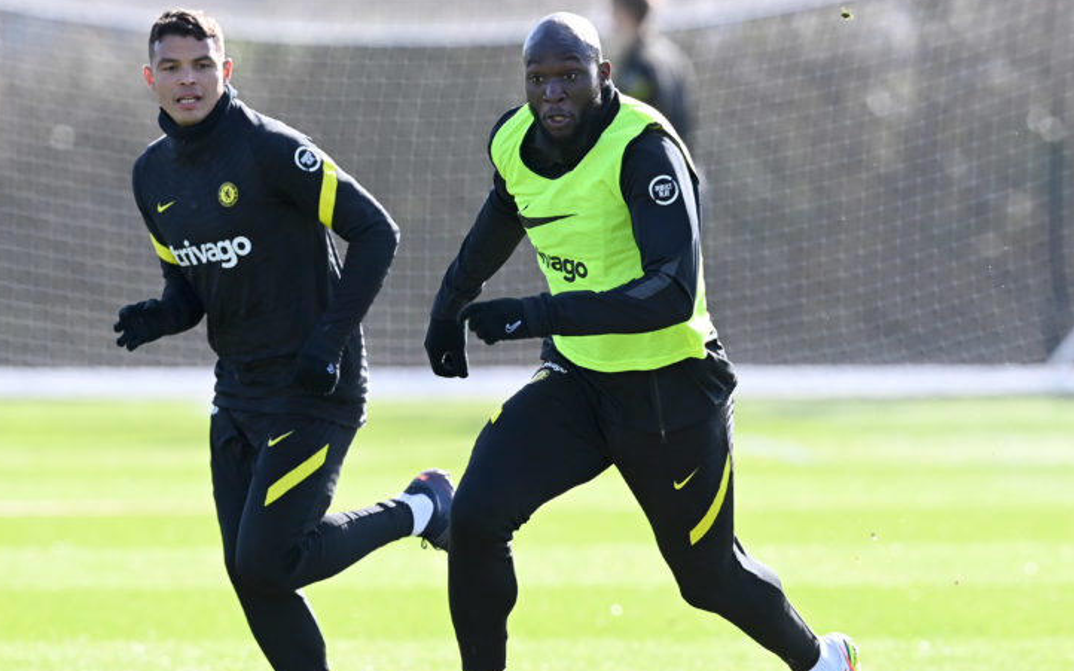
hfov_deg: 3.6
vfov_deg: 2.3
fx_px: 16915
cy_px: 452
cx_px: 528
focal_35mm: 578
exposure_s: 1/2000
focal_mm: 400
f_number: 4.5
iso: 800
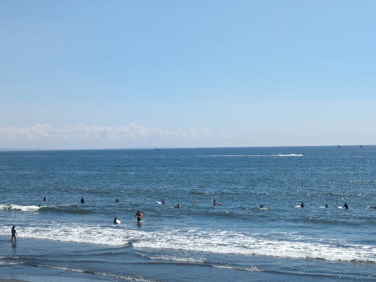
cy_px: 163
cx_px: 142
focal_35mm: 65
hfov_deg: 29.7
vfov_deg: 22.6
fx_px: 706
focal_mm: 5.43
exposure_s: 1/3759
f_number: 1.89
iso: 63
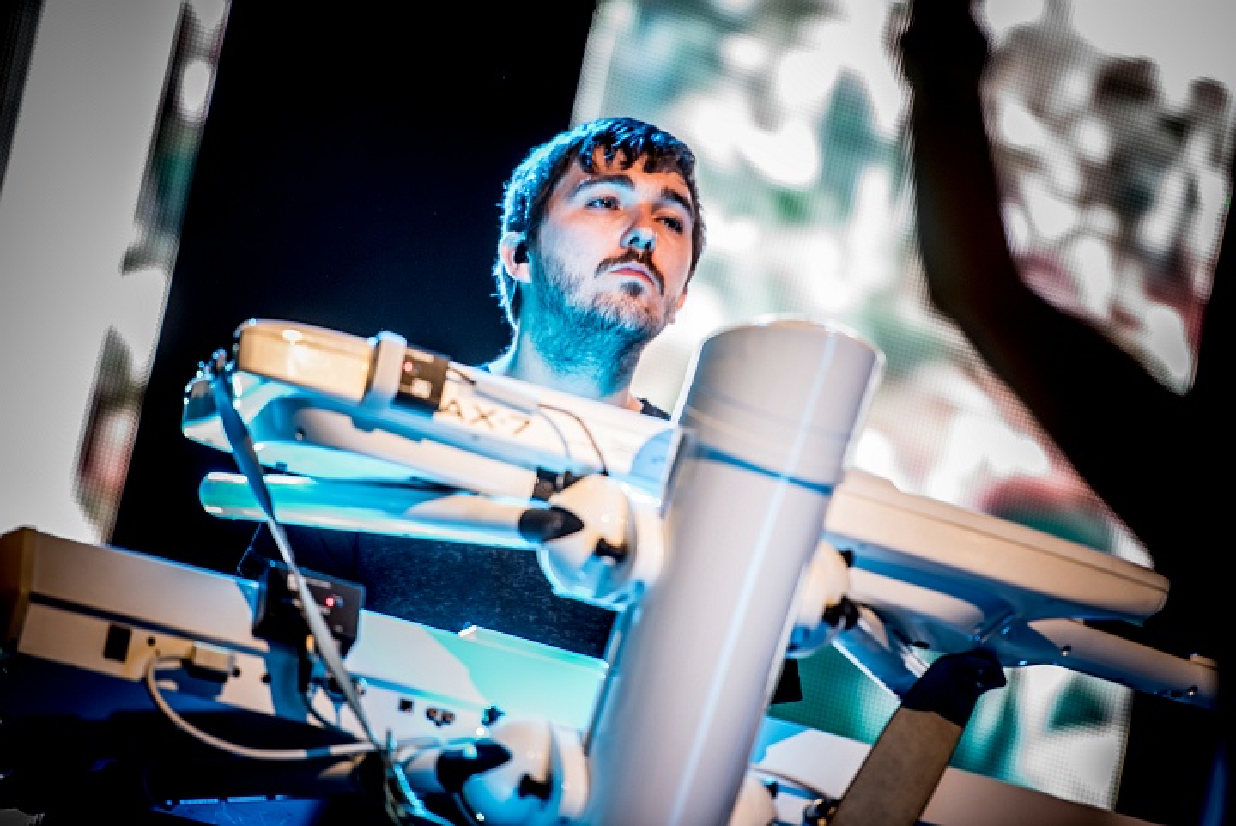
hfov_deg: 10.3
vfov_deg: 6.9
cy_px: 413
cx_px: 618
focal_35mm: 200
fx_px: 6871
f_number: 2.8
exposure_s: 1/100
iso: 1250
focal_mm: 200
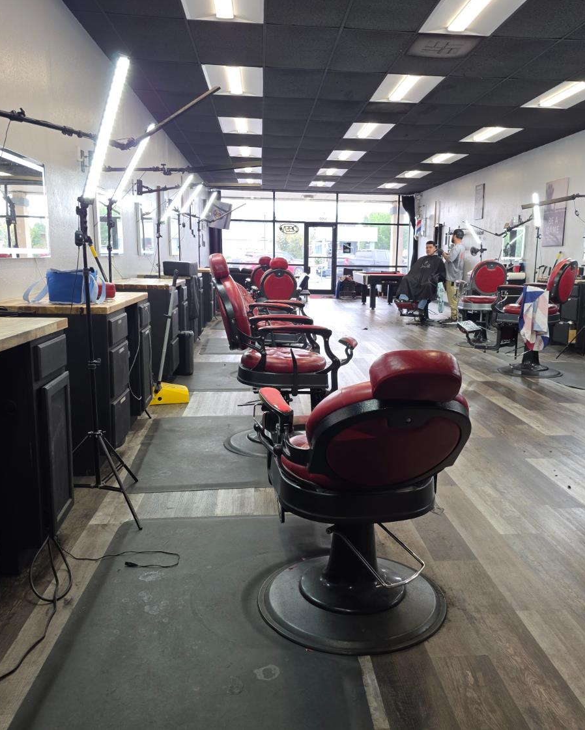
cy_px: 365
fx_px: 649
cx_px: 324
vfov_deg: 58.8
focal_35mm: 30
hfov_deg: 48.4
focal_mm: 6.25
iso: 64
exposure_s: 1/120
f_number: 1.7
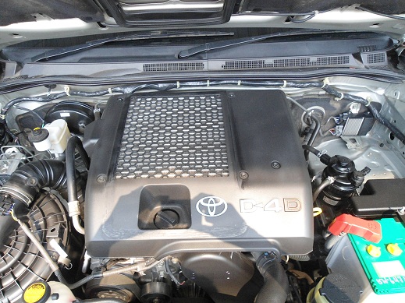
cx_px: 202
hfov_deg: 67.3
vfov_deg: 53.0
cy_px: 152
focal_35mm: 26
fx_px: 304
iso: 200
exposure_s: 1/250
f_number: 2.8
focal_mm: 4.7
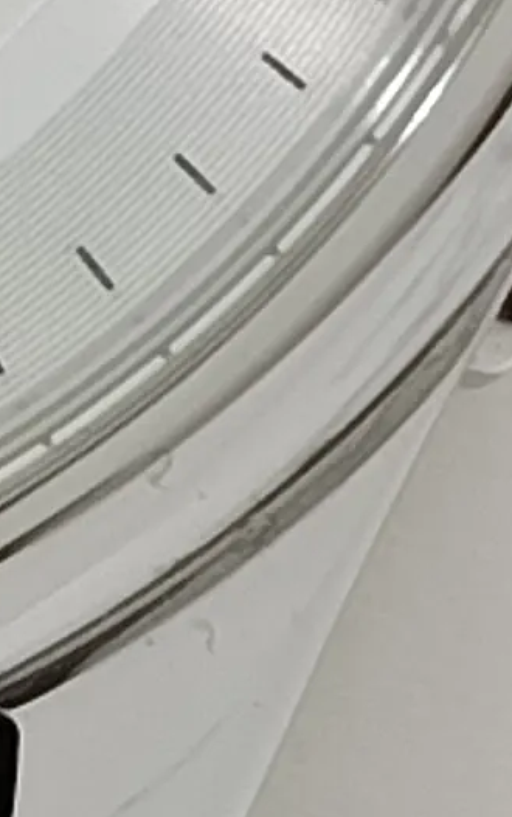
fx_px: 8606
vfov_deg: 5.4
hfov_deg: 3.4
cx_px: -681
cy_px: -535
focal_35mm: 386
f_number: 1.7
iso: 360
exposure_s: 1/100
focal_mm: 5.24
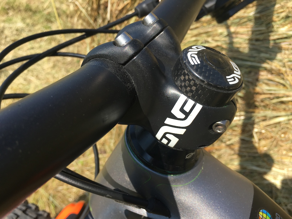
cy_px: 110
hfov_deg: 61.7
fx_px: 245
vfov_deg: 48.2
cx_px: 146
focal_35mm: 29
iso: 25
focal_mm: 4.15
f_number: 2.2
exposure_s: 1/845
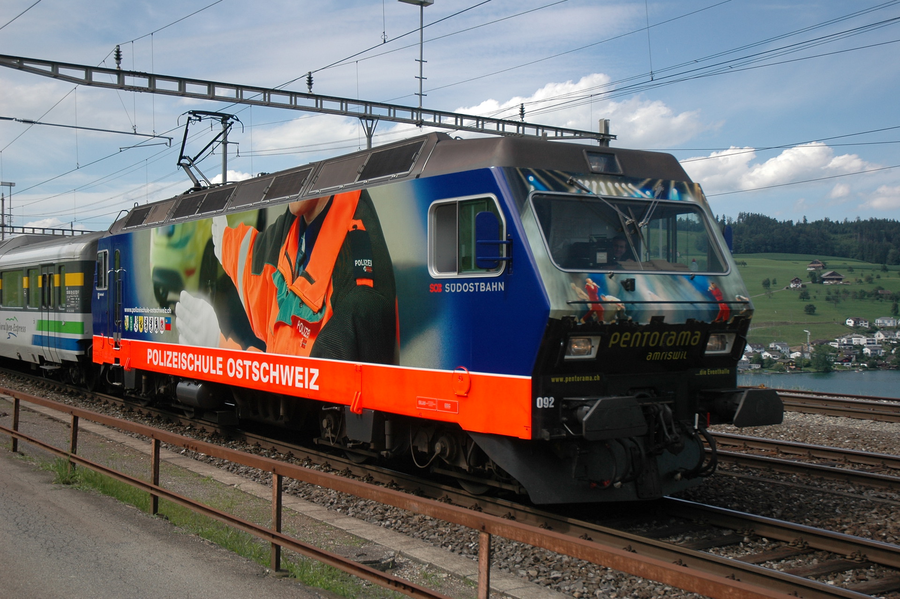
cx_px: 450
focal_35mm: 44
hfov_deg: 45.0
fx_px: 1087
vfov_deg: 30.8
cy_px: 300
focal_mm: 29
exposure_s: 1/1600
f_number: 4
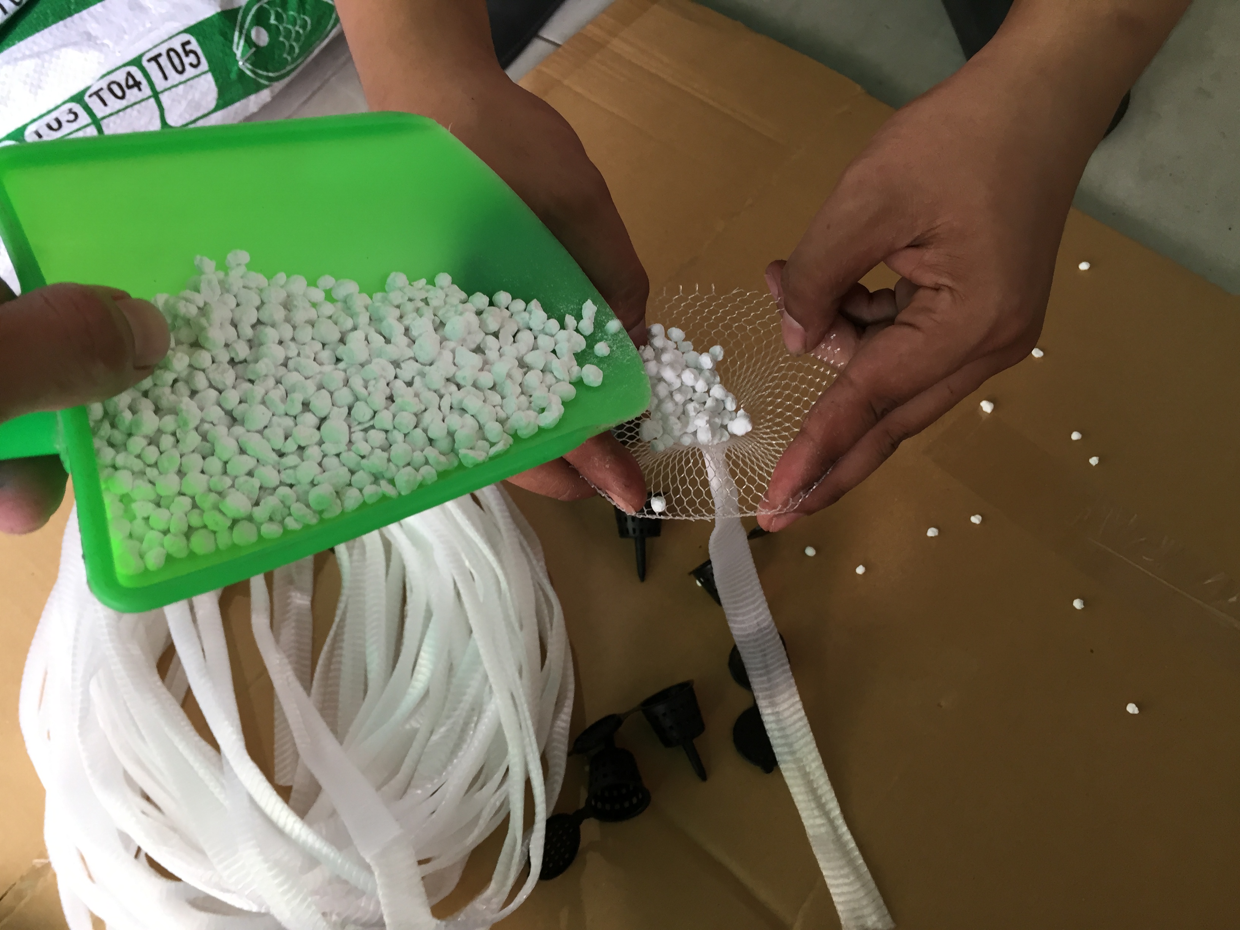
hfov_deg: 61.7
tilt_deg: -63.7
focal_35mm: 29
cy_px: 465
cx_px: 620
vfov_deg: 48.2
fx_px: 1039
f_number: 2.2
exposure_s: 1/33
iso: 80
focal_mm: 4.15
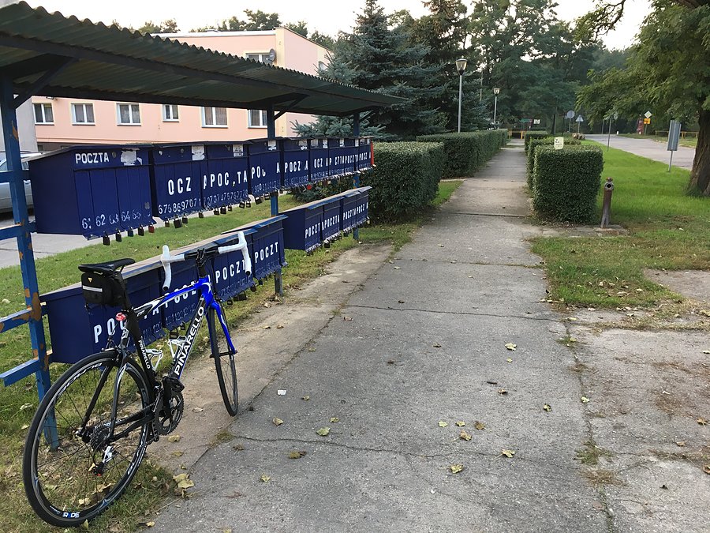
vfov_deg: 48.2
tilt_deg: -14.8
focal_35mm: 29
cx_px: 355
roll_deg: -1.0
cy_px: 266
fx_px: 595
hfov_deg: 61.7
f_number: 2.2
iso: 32
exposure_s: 1/33
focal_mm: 4.15
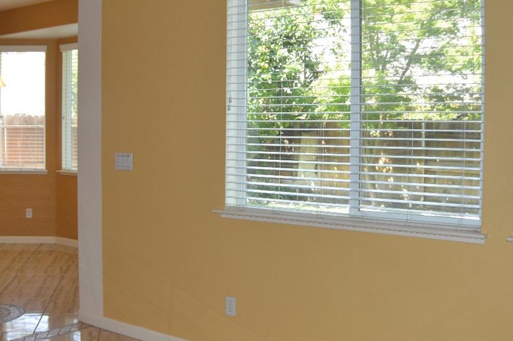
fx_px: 854
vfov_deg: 22.5
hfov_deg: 33.4
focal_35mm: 60
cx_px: 237
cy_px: 146
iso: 360
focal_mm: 22
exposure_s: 1/125
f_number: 4
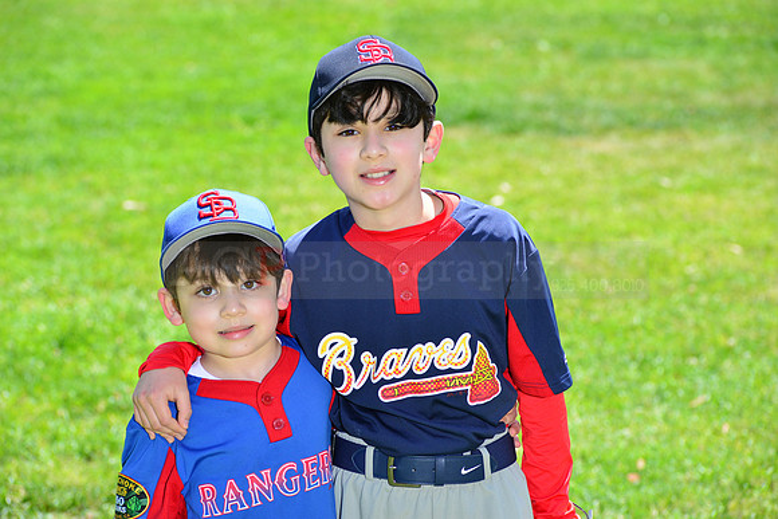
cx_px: 389
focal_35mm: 145
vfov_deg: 9.5
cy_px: 260
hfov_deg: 14.2
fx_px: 3134
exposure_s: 1/200
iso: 200
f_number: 8
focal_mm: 145
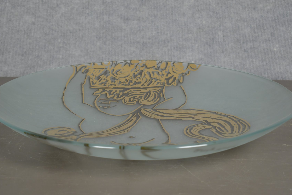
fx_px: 576
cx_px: 141
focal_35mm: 71
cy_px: 104
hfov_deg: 28.5
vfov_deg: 19.2
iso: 500
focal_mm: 40
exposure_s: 1/60
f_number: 5
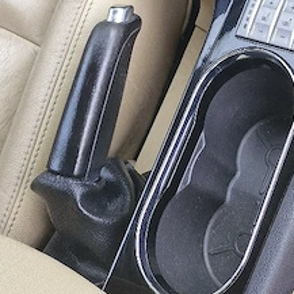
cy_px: -131
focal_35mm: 75
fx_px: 721
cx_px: 266
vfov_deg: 20.2
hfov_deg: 22.5
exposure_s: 1/182
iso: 80
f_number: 1.8
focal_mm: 5.54
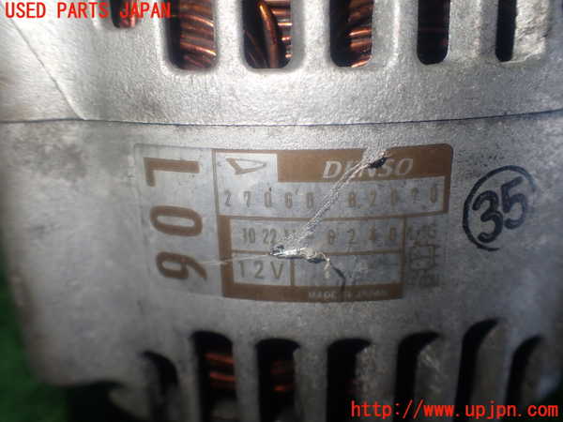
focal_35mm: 32
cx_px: 282
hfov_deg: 56.8
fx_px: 520
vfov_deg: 44.2
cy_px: 211
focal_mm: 5.79
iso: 200
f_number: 2.4
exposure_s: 1/60
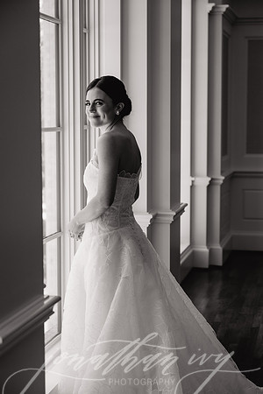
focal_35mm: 70
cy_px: 197
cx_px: 132
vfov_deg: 28.8
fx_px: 767
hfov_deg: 19.5
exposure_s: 1/1250
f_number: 3.5
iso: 500
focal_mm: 70
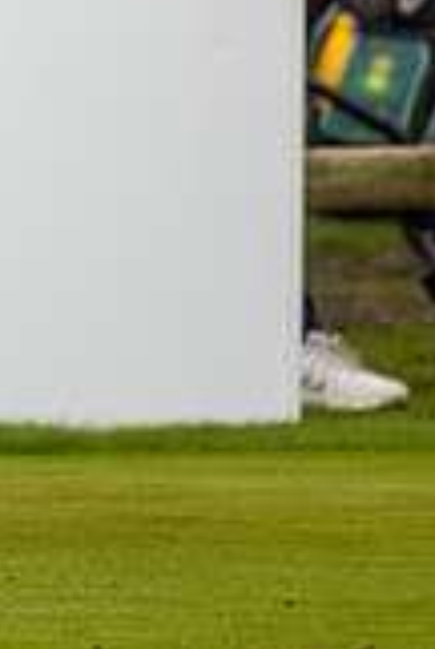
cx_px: -648
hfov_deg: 1.3
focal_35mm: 1078
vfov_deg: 1.9
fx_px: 19454
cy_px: -123
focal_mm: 300
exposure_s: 1/640
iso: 200
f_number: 4
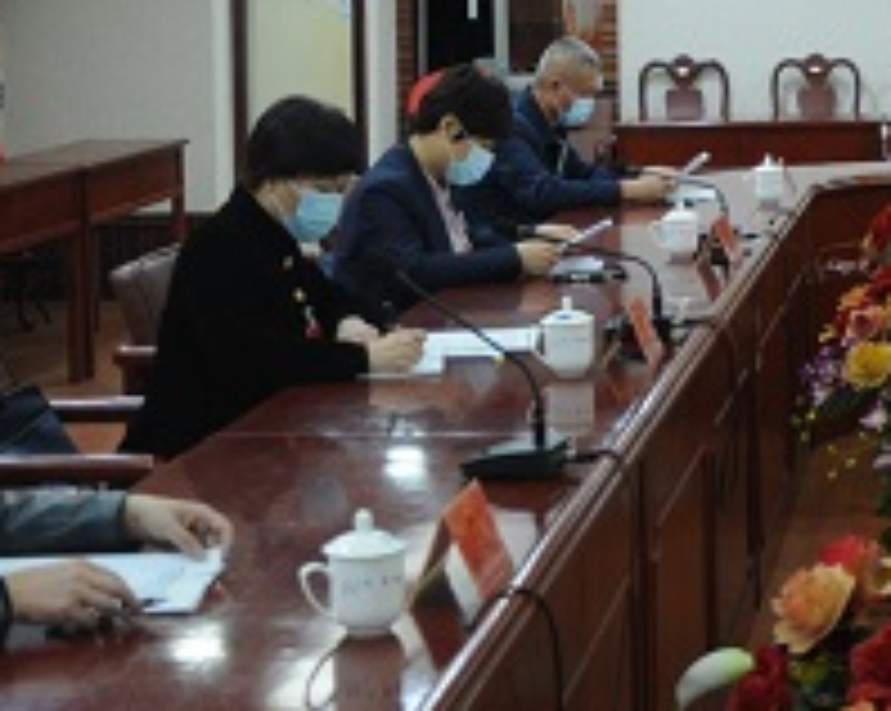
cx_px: 972
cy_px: -18
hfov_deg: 20.5
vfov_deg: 16.8
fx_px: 2356
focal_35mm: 89
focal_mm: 21
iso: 450
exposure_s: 1/30
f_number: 3.8
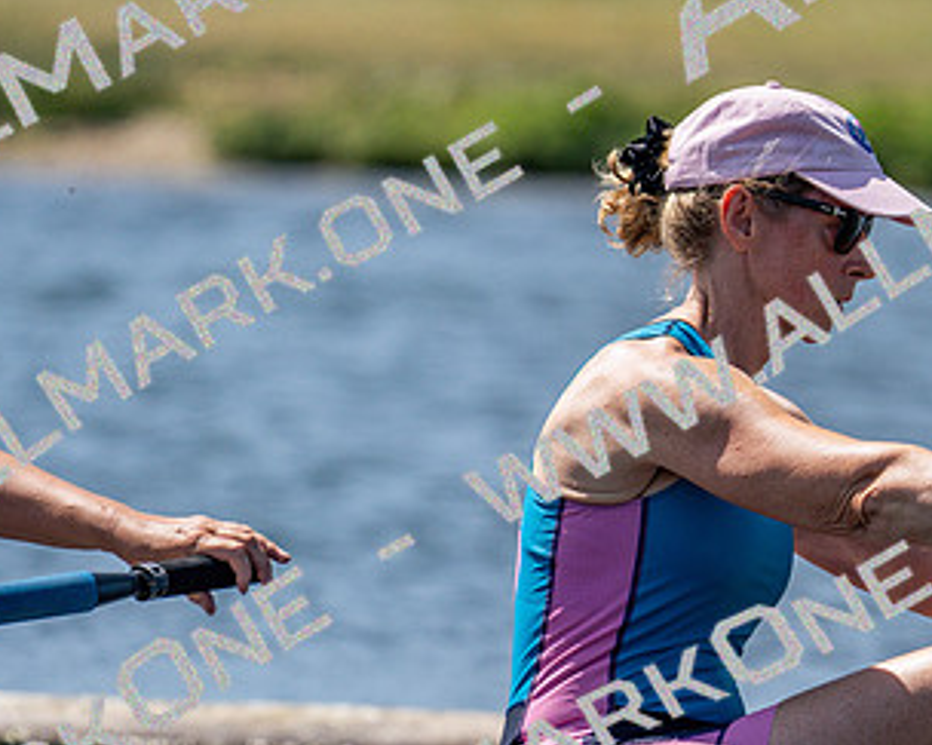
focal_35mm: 723
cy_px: 532
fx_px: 19937
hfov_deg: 2.7
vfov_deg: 2.1
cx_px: 843
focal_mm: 404
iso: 320
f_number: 6.3
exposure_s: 1/2000
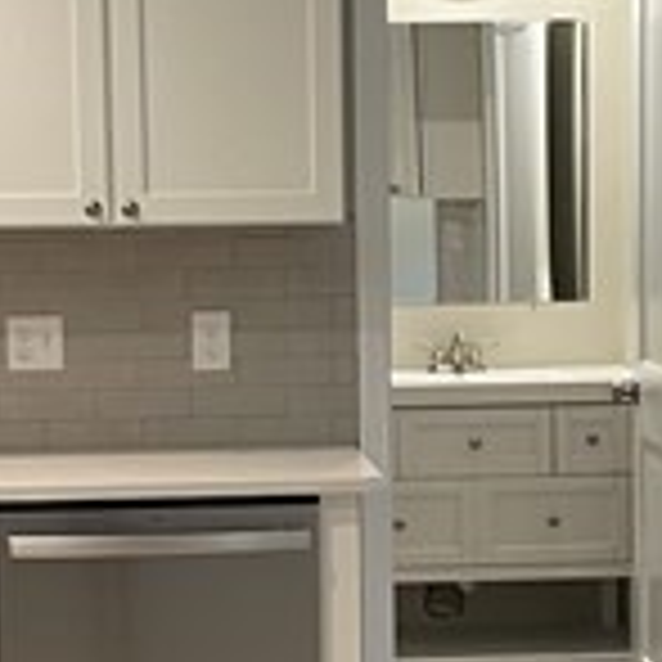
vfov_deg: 14.5
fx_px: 2596
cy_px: 455
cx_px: 356
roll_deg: +1.4
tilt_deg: -3.2
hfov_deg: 14.5
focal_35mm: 120
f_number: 1.6
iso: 125
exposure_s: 1/63
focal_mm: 5.1
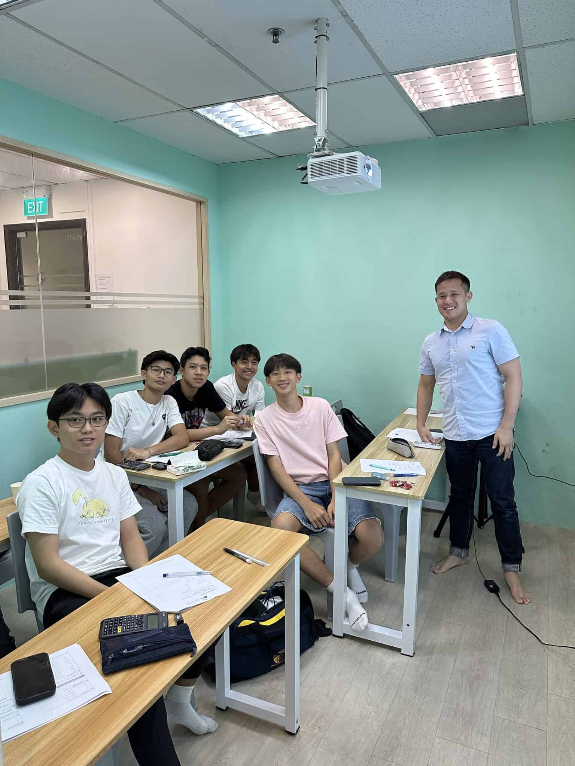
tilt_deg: -7.7
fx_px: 532
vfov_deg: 71.6
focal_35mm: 24
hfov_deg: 56.8
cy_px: 383
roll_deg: -0.4
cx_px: 288
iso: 250
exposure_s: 1/120
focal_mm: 6.86
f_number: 1.78
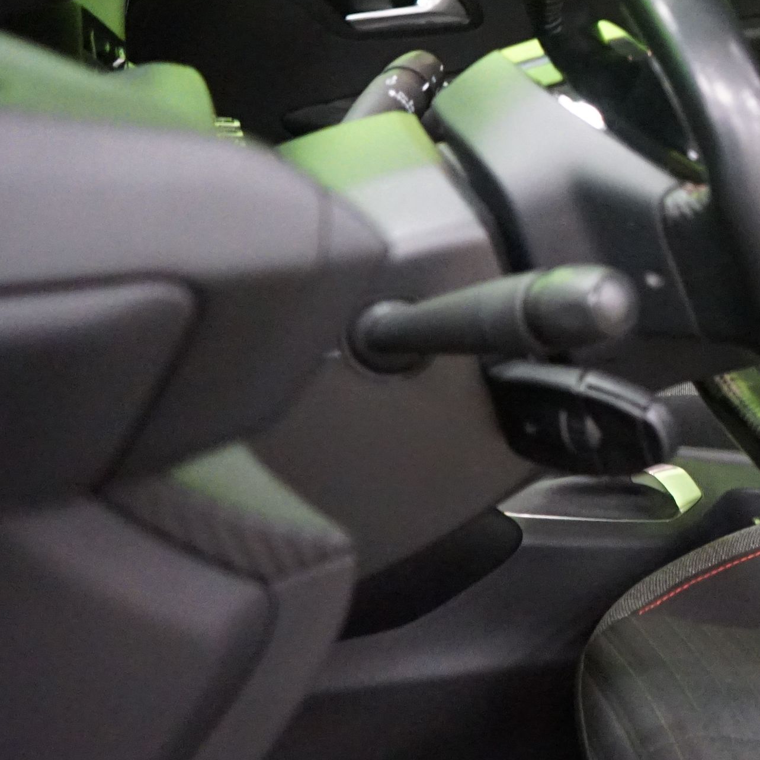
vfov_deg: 23.6
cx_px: 1080
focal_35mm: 73
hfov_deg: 20.8
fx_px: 1813
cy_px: 259
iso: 6400
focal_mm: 28
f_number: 3.5
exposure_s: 1/25
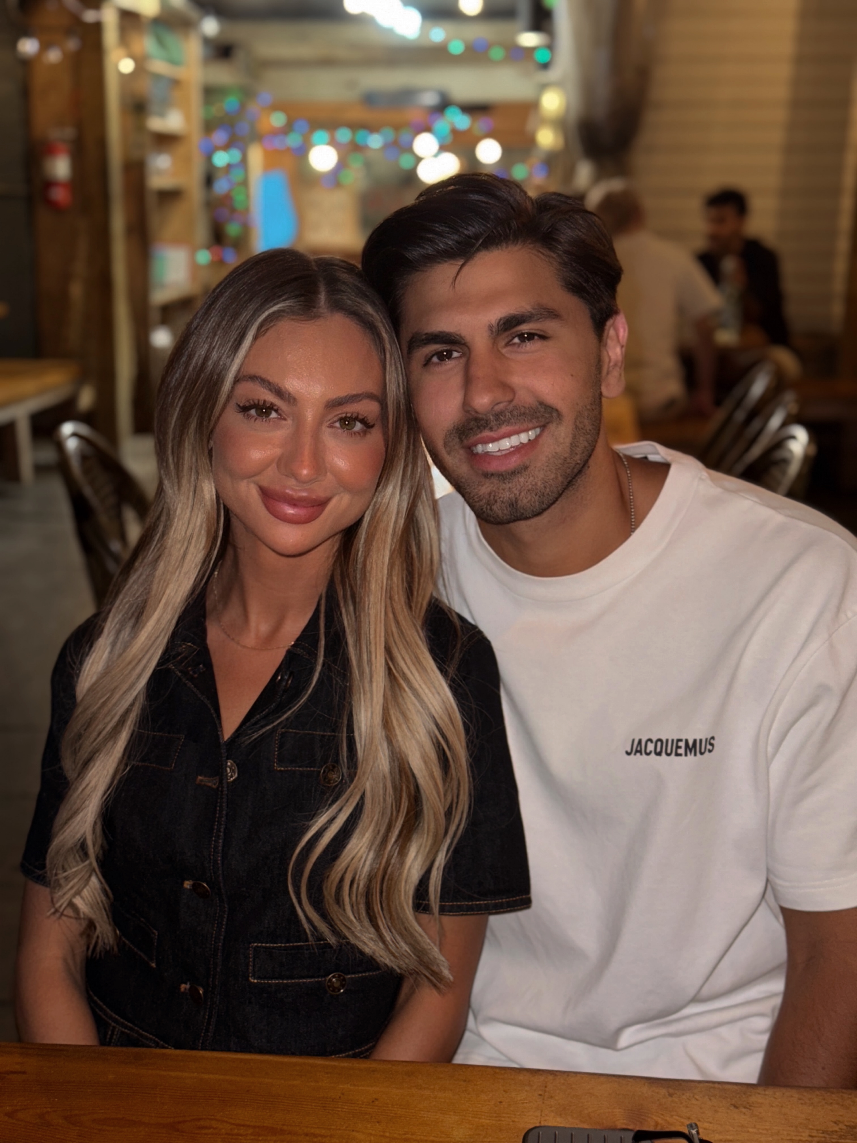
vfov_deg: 39.7
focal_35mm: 48
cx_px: 428
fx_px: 1584
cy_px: 572
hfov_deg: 30.3
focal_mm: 6.76
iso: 50
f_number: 1.78
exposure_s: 1/5
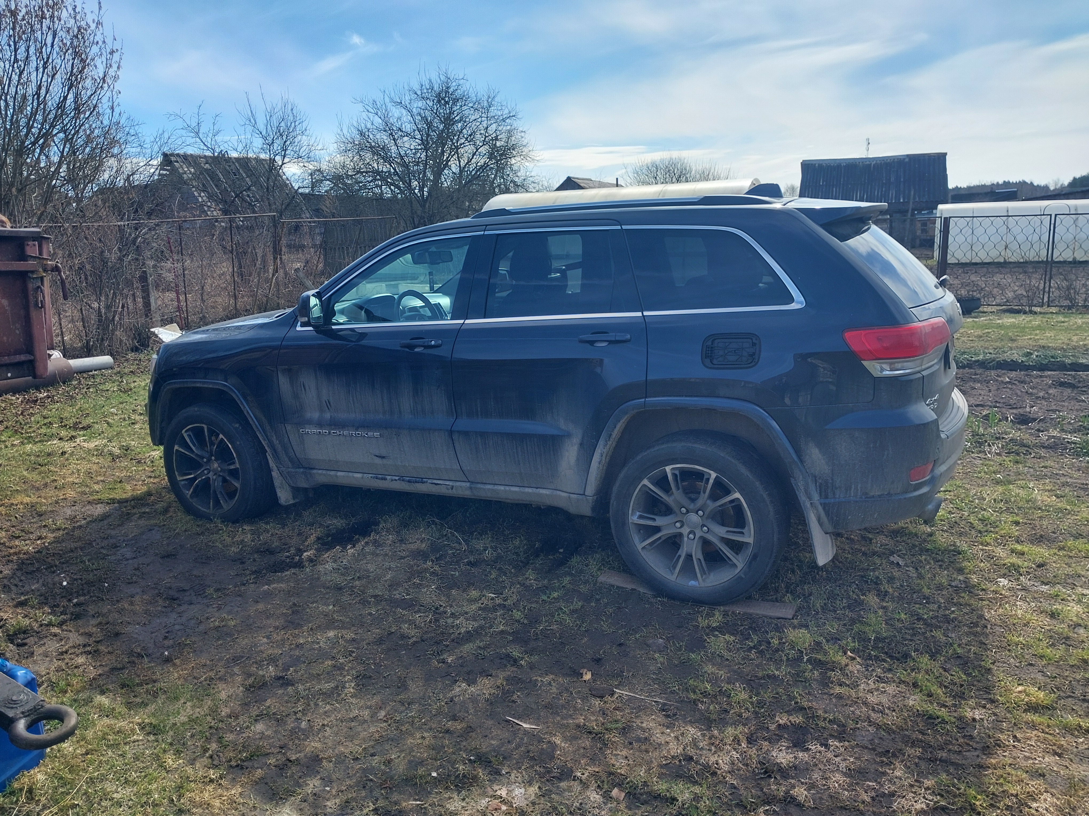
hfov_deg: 65.3
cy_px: 408
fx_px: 849
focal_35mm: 27
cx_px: 544
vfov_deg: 51.4
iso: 20
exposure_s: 1/353
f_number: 1.8
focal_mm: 4
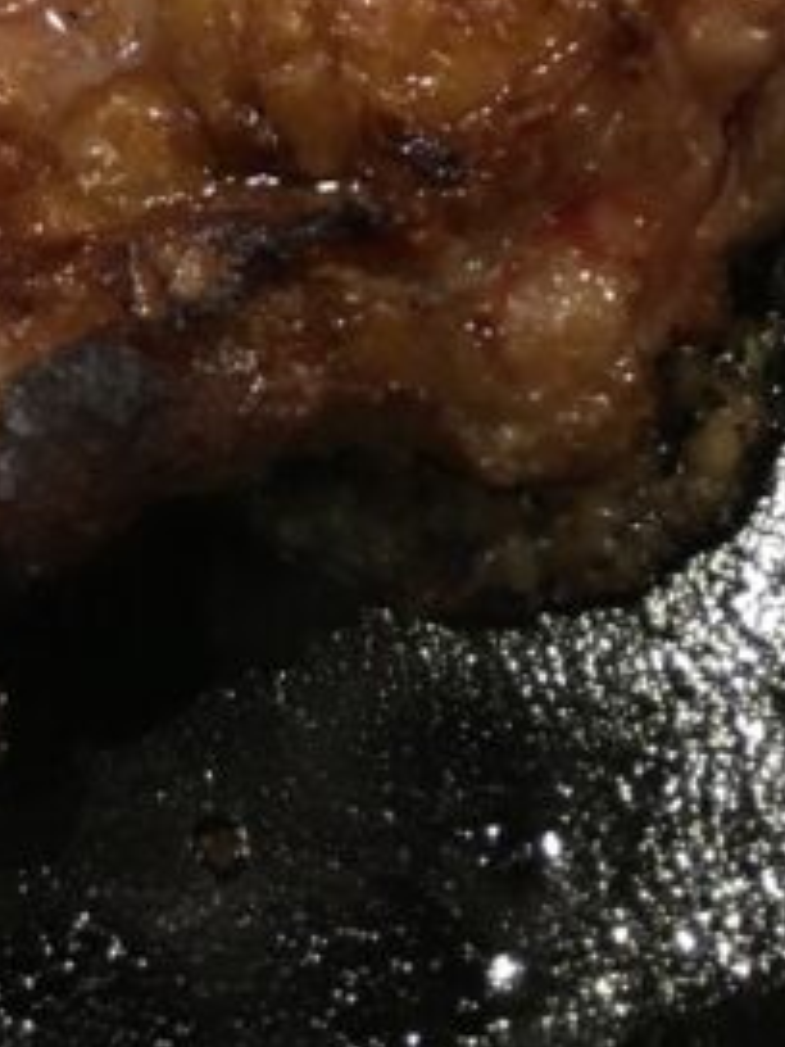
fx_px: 3296
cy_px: -666
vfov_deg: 16.0
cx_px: 204
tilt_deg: -55.5
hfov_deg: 13.5
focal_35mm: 109
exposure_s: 1/30
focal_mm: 4.15
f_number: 2.2
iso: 125
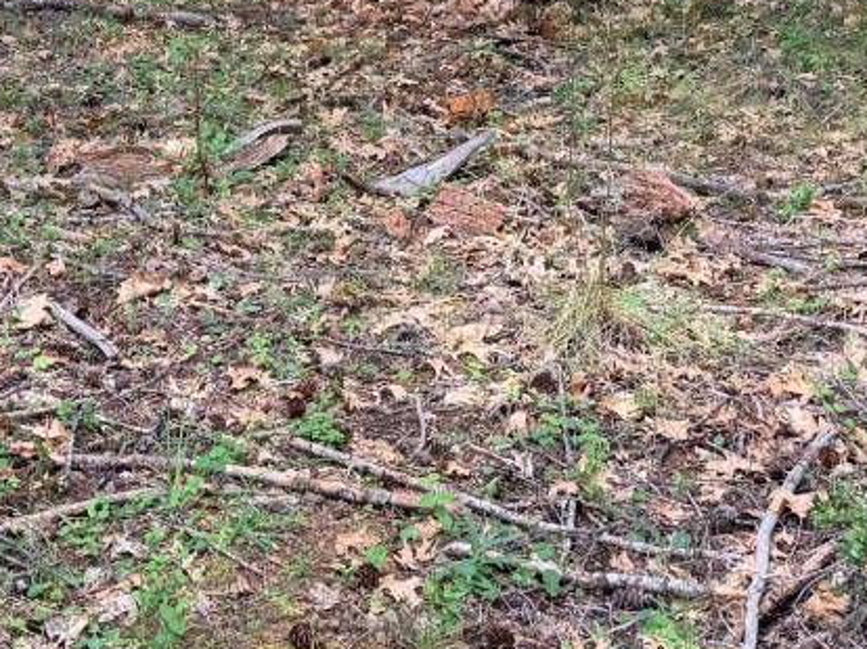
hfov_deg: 22.5
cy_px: -225
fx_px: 2178
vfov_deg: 16.0
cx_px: 350
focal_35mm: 87
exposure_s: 1/325
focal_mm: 6.76
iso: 100
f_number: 1.78
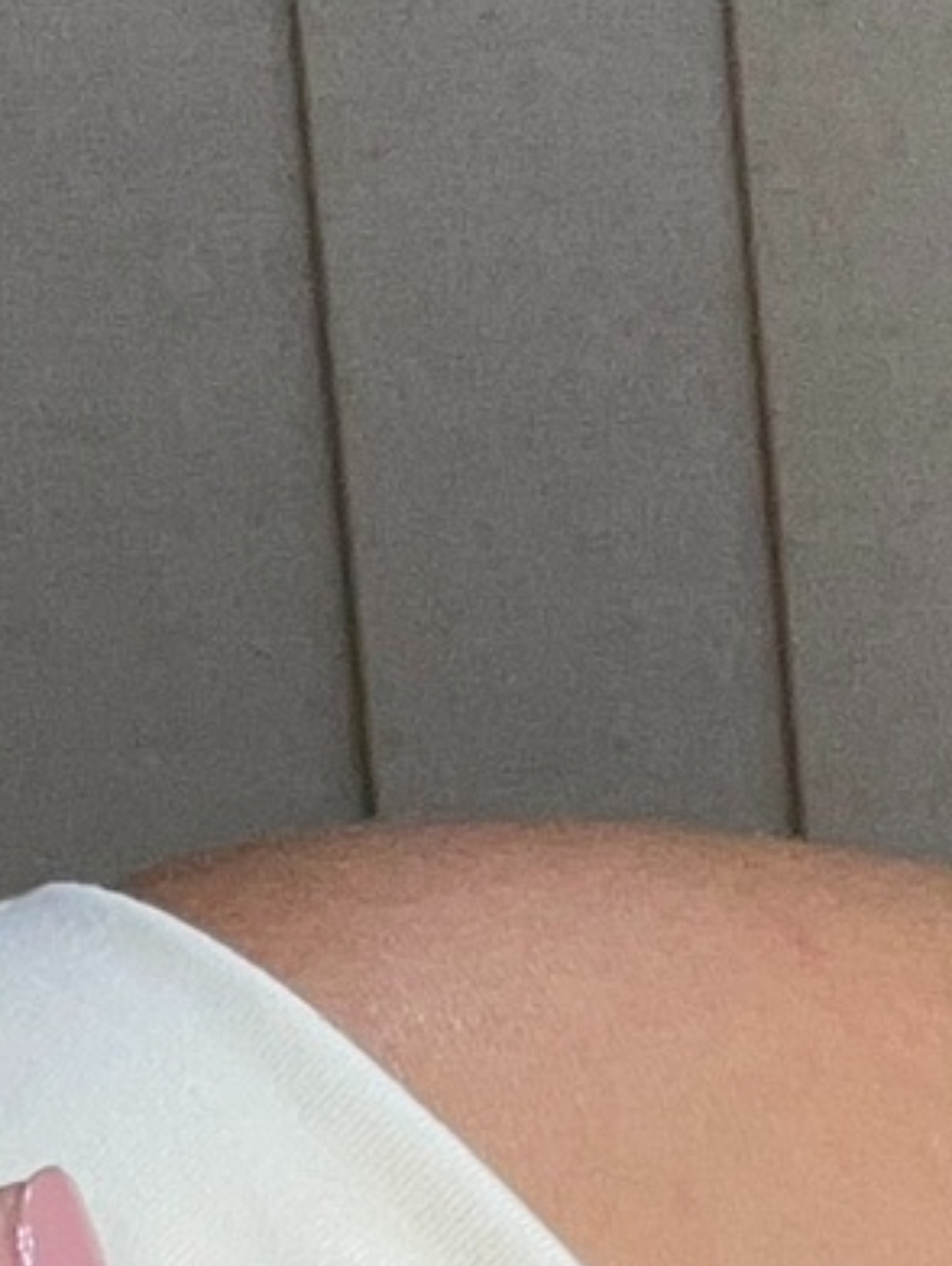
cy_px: 2558
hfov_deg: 9.5
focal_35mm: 157
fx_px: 5748
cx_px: 321
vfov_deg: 11.3
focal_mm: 2.69
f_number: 1.9
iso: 50
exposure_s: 1/60
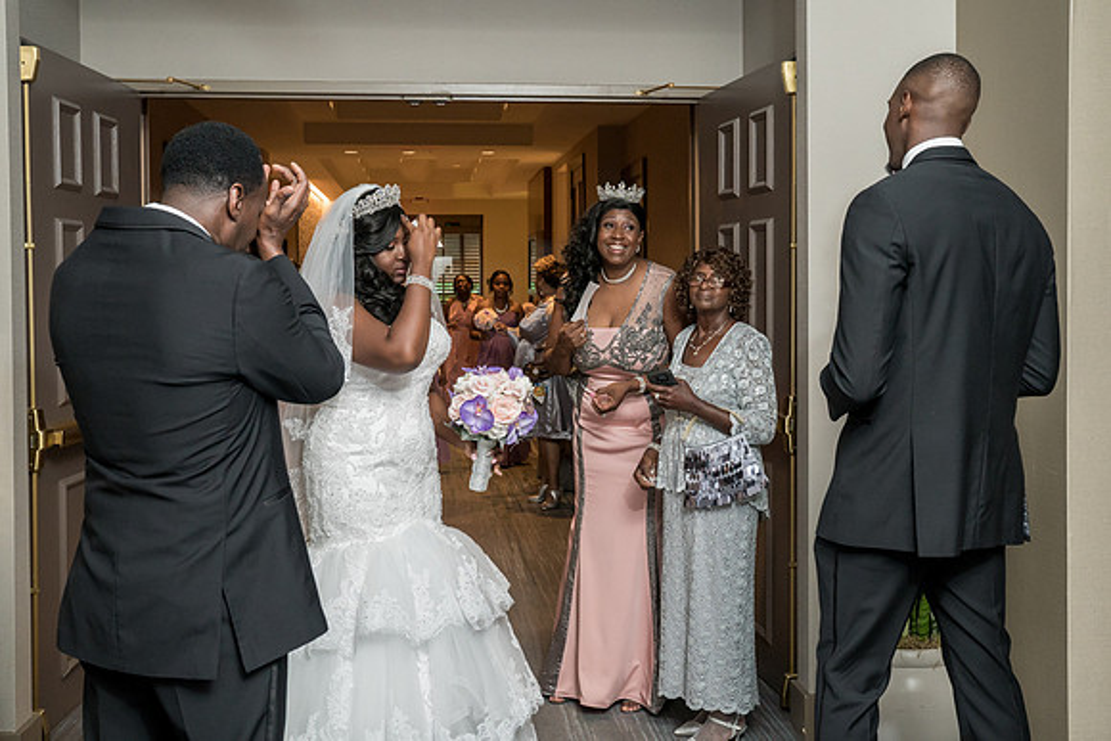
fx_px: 1267
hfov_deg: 47.3
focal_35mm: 41
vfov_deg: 32.6
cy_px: 318
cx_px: 576
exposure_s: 1/200
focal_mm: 36
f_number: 7.1
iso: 2000
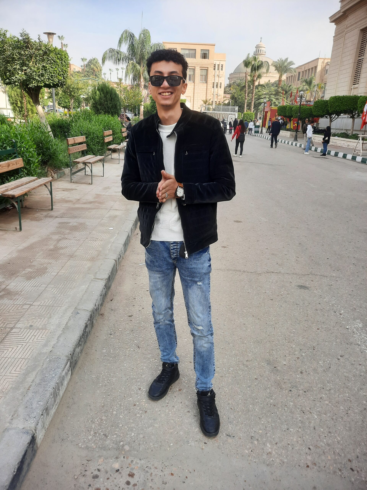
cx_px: 184
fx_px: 353
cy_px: 245
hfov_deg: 54.9
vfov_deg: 69.4
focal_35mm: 25
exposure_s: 1/296
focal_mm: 4.6
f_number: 2
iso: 32
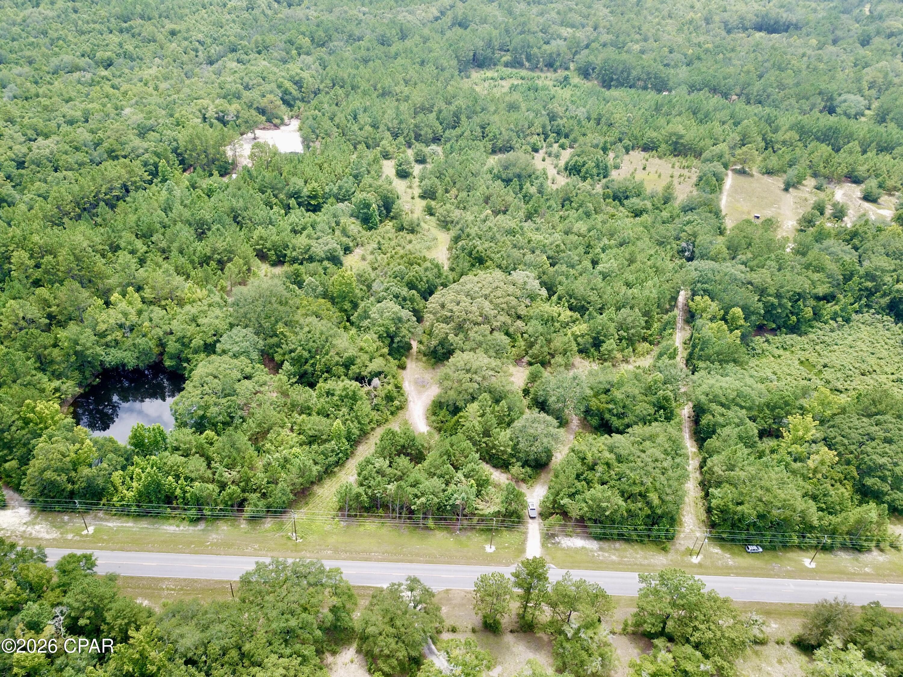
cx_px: 452
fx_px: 678
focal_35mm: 26
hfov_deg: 67.3
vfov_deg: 53.1
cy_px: 338
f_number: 2.2
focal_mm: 4.73
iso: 100
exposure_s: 1/292
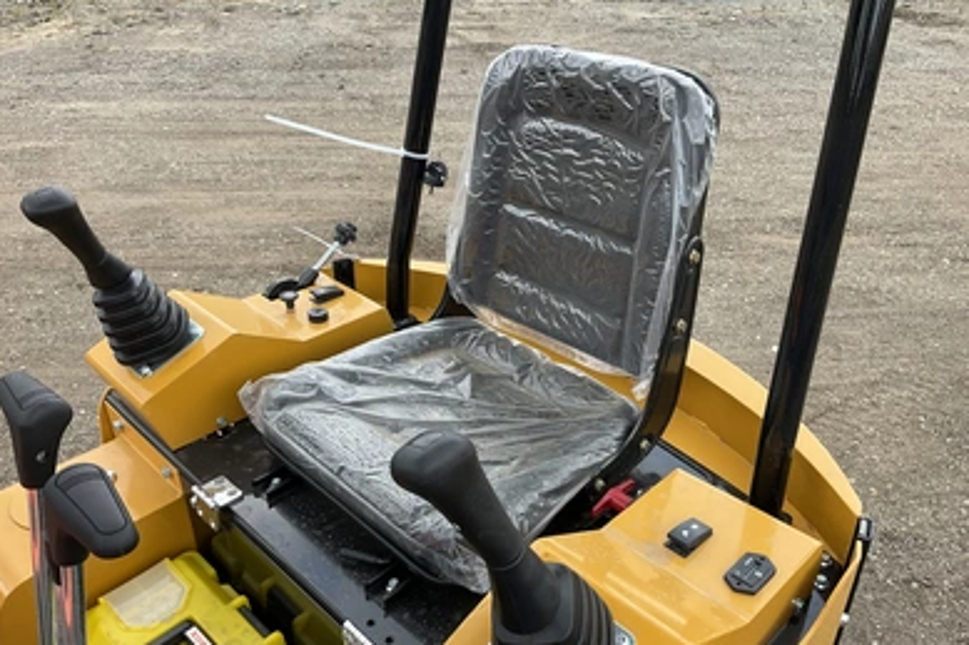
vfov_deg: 42.3
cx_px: 481
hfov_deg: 60.3
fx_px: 834
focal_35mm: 31
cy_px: 344
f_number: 1.8
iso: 25
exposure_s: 1/318
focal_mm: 3
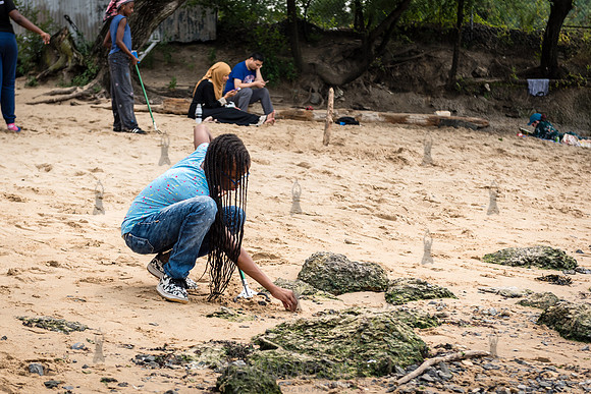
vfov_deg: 16.9
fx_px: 1326
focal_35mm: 81
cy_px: 200
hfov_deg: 25.1
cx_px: 270
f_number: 4
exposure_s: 1/1250
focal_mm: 70
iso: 200
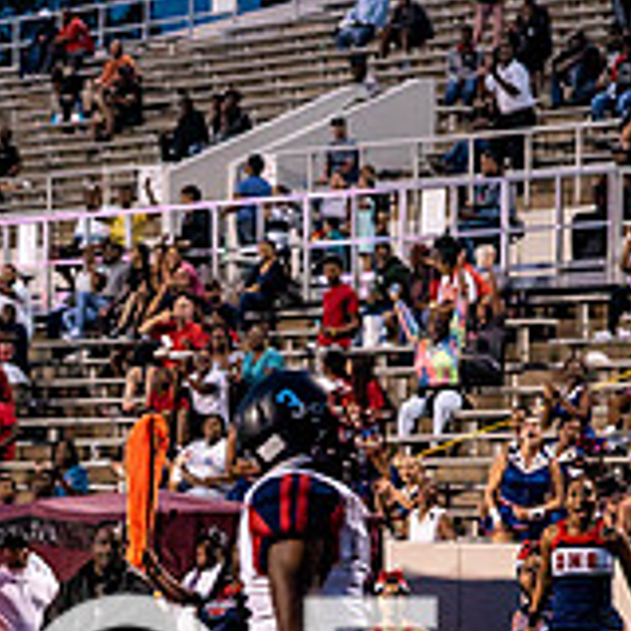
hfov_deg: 5.6
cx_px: -126
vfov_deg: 5.6
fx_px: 6373
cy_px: 708
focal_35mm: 309
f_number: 5.6
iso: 6400
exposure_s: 1/500
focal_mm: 100
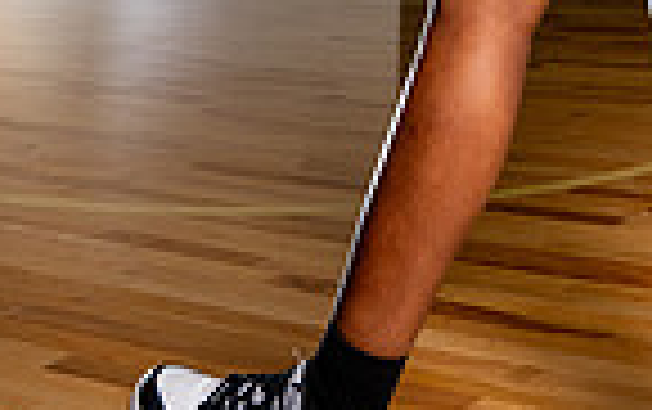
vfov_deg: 13.0
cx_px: 589
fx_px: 1352
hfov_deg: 26.2
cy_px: -572
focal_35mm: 76
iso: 640
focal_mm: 24
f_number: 7.1
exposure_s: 1/200
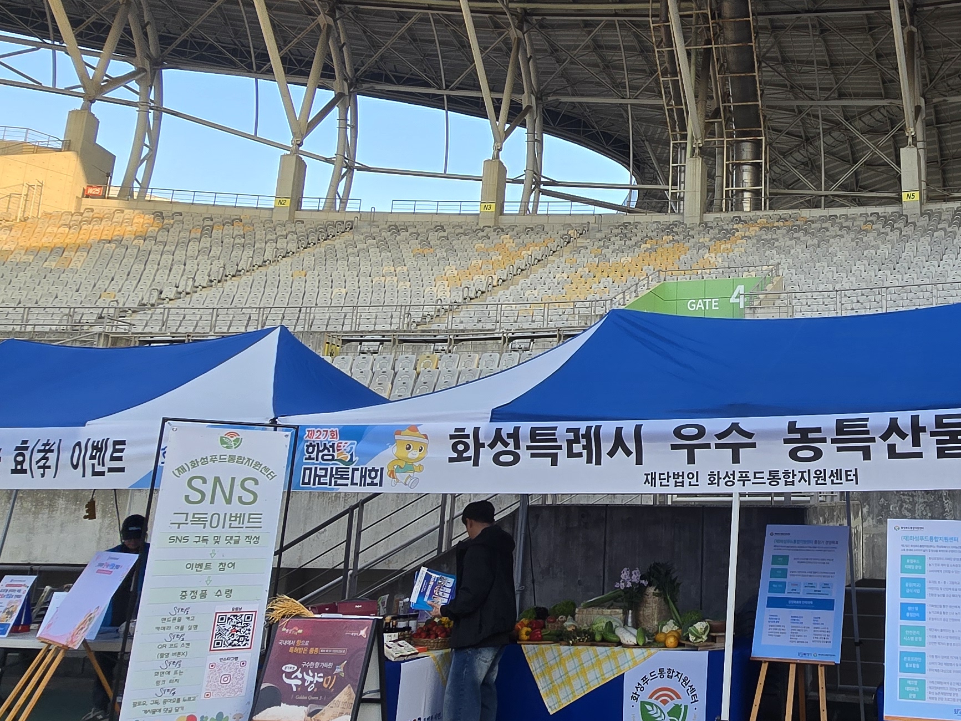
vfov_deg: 46.4
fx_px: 833
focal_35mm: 30
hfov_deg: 55.6
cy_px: 272
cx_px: 772
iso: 50
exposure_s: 1/338
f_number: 2.2
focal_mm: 2.2
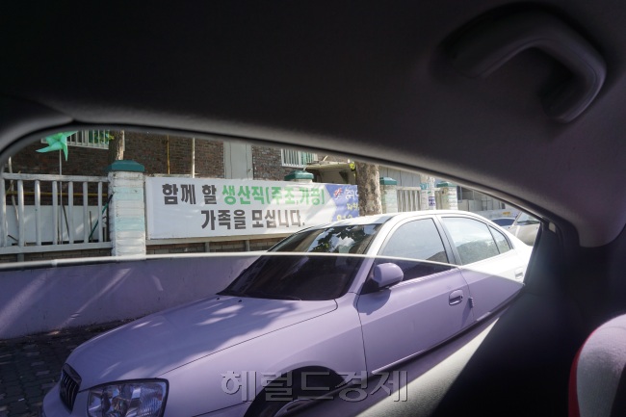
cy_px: 208
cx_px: 313
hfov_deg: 73.8
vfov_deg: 53.1
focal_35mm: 24
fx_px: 417
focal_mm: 16
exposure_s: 1/100
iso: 100
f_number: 7.1
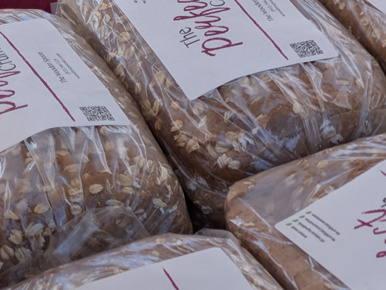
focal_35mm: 135
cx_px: 530
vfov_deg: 10.7
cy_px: -103
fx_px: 1507
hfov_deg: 13.9
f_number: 1.68
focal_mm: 6.9
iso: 22
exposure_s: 1/779
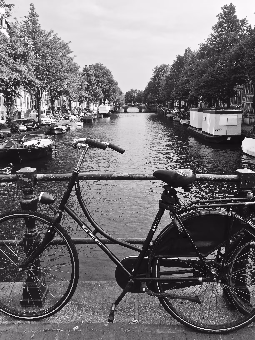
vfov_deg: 61.7
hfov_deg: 48.2
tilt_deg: -13.2
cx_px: 128
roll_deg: +0.2
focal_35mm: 29
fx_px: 285
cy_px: 170
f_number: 2.2
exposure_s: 1/1068
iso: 32
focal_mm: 4.15
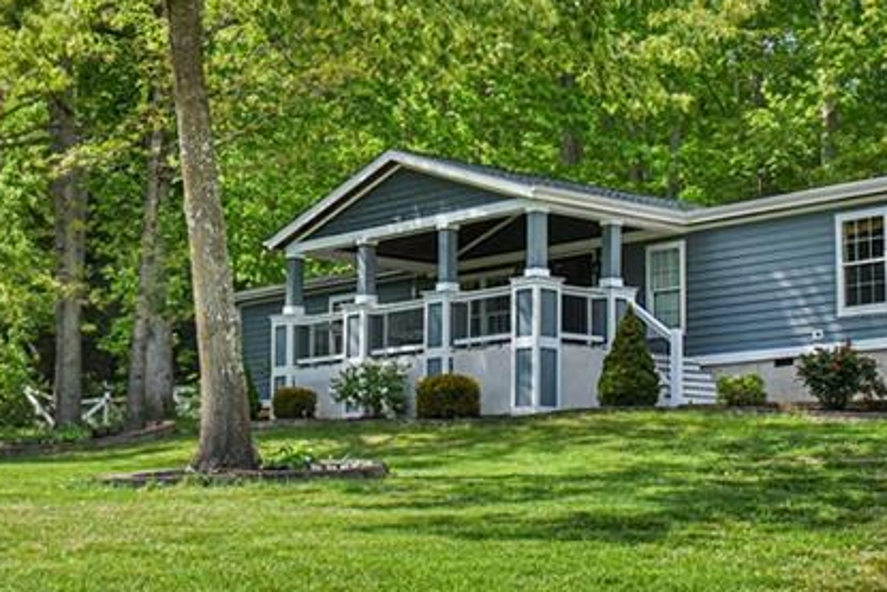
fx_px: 1947
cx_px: 346
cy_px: 211
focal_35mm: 79
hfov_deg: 25.6
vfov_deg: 17.3
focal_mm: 32
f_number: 11
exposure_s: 1/500
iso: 1600
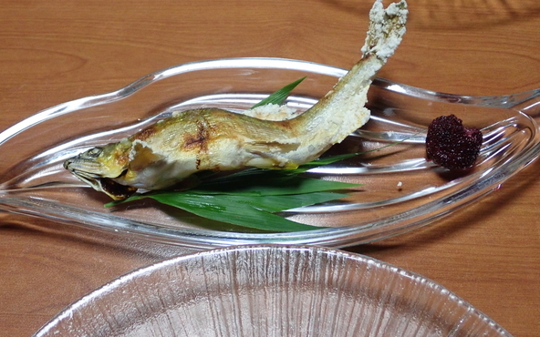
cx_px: 268
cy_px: 138
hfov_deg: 46.2
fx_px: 633
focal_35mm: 43
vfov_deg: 29.8
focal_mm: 7.34
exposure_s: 1/40
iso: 800
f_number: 2.8
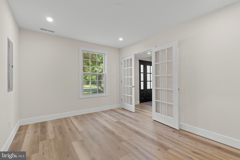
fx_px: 107
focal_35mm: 16
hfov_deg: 96.7
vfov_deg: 73.7
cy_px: 80
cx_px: 120
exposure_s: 1/2
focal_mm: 16
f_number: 10
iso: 400
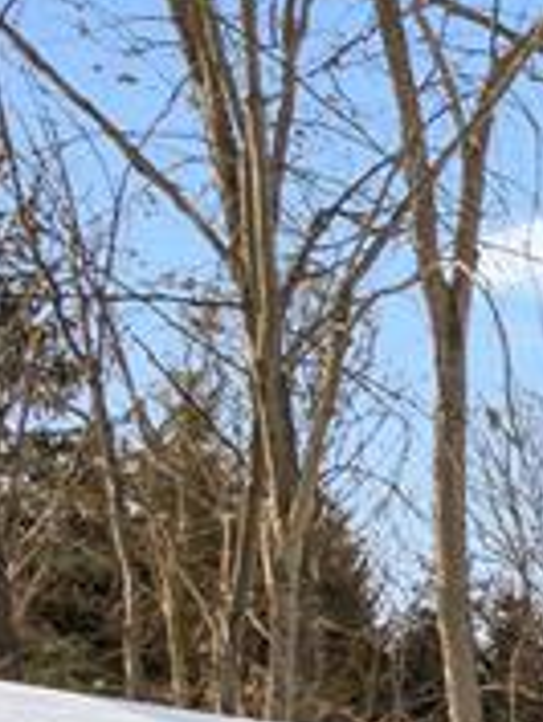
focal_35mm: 167
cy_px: 1095
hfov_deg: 7.7
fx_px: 3489
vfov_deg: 11.3
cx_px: 1658
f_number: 9
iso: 320
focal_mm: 30
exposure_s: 1/800
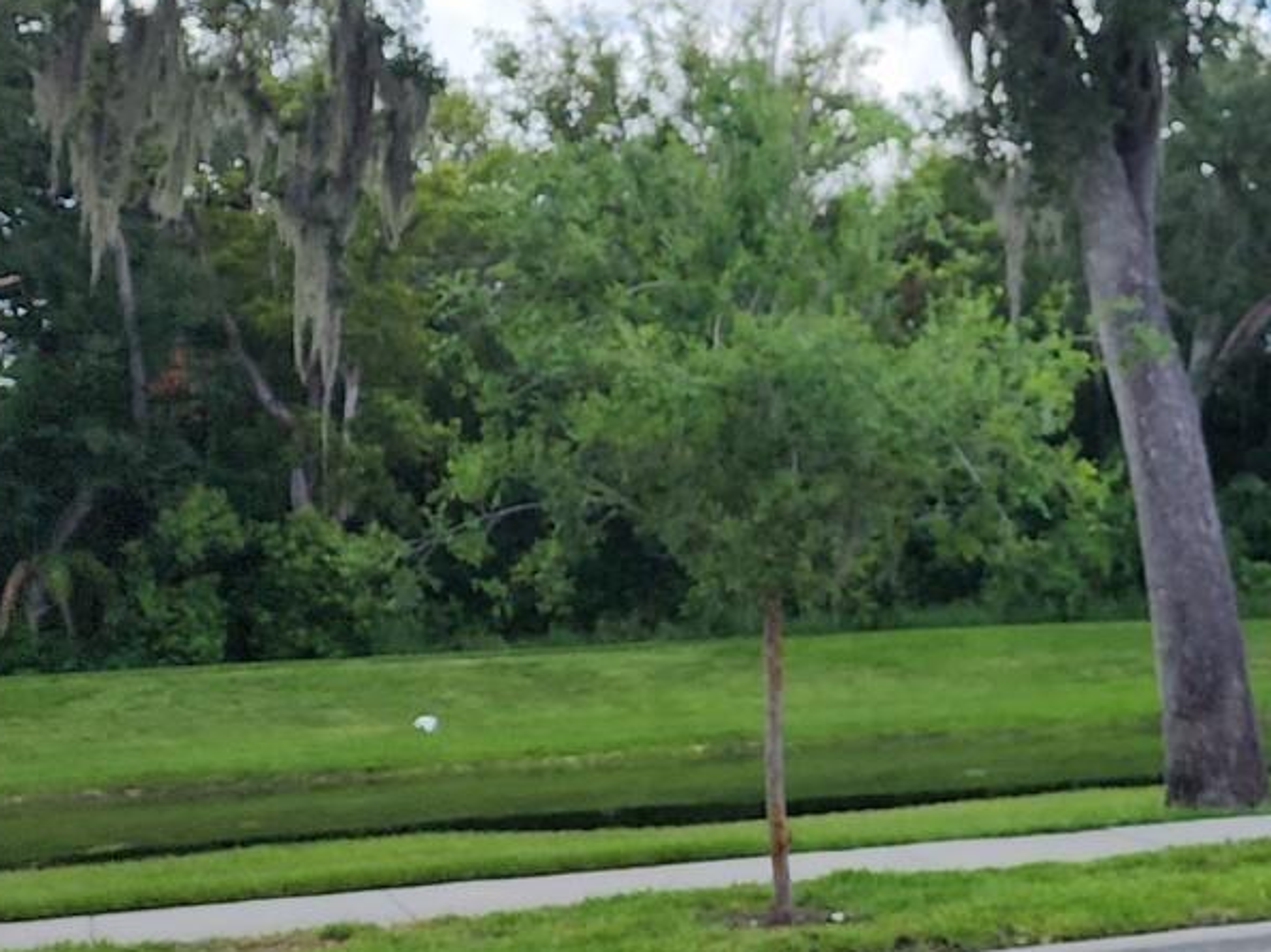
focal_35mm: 62
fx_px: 2276
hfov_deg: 30.1
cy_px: 160
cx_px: 1100
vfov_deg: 23.2
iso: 12
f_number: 1.8
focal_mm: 6.4
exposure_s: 1/742
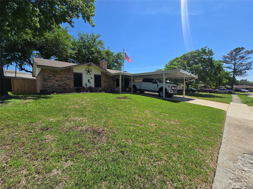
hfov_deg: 106.2
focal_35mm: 13
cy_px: 94
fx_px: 95
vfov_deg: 89.9
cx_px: 126
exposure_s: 1/2483
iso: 50
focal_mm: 2.2
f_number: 2.2
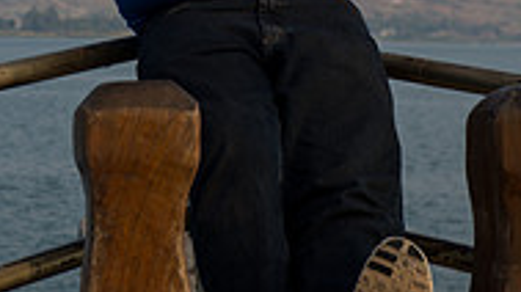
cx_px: 163
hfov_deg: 12.3
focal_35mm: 175
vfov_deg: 6.8
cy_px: -182
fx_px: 2416
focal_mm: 70
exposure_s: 1/500
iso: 100
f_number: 4
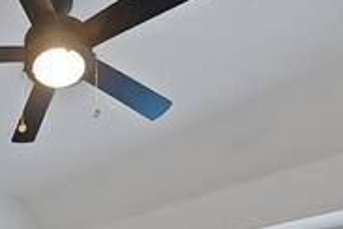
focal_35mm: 42
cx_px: 52
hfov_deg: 43.5
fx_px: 400
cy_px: 393
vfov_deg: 22.2
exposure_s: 1/2.5
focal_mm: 12
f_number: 7.1
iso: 640
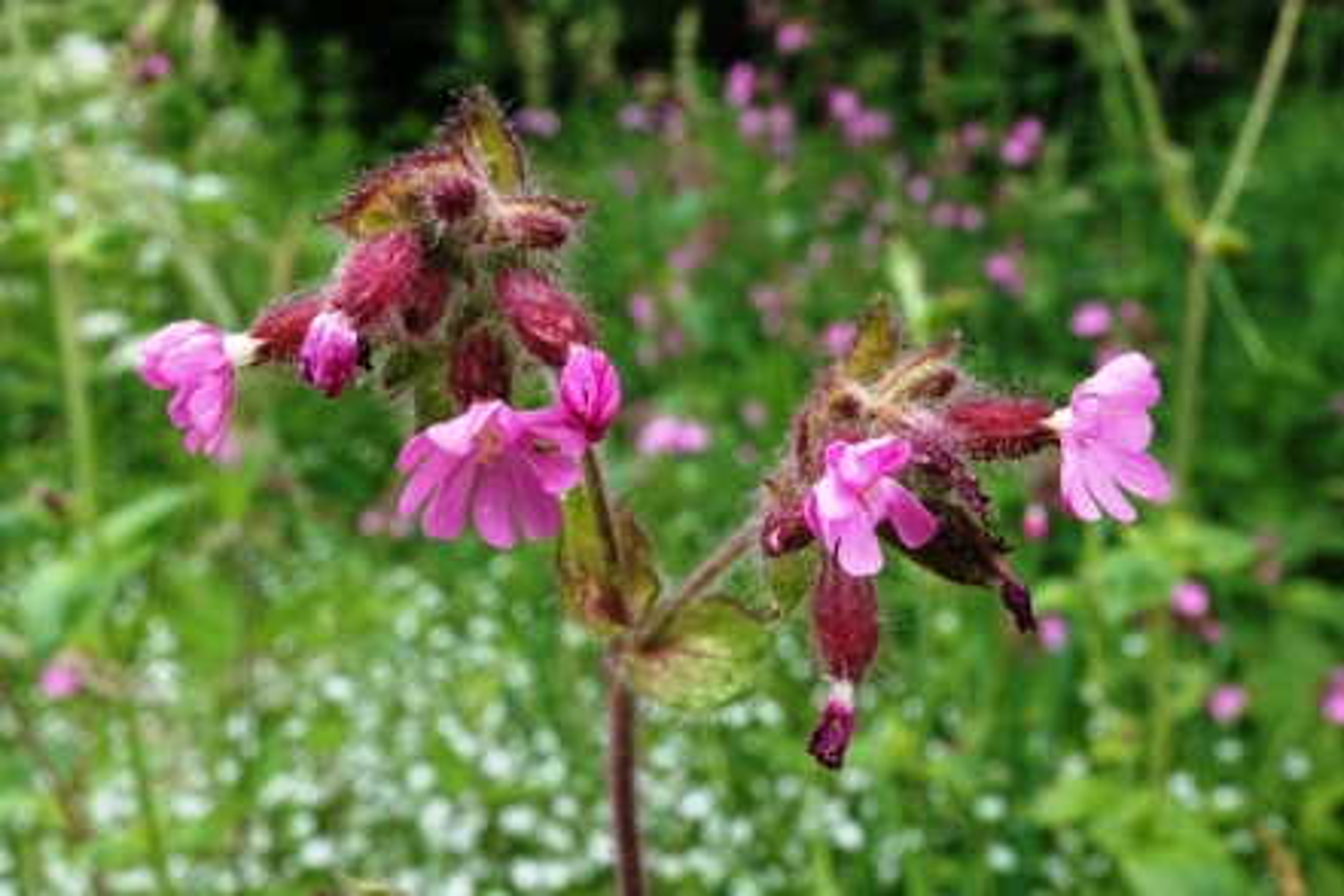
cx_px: 672
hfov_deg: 39.6
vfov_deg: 27.0
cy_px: 448
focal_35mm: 50
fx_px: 1867
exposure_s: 1/50
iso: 100
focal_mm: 18.21
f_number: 8
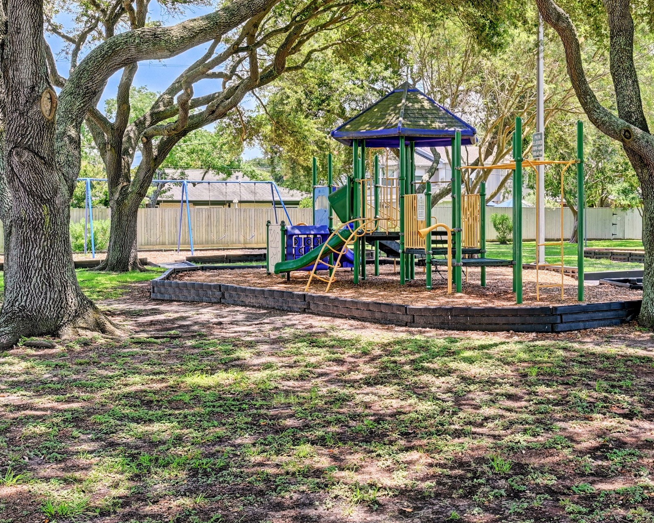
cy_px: 242
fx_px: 890
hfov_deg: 39.9
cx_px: 435
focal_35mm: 46
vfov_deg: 32.7
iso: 400
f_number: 11
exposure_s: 1/50
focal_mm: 24
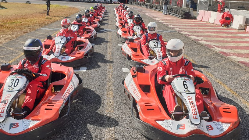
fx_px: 244
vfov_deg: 31.6
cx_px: 112
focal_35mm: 37
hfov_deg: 53.9
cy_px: 41
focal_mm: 4.3
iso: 50
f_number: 2.4
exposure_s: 1/1414
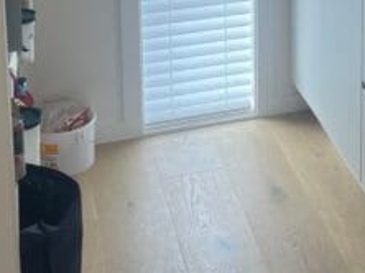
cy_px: -132
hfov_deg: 20.8
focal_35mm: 90
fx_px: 948
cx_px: 401
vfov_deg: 15.2
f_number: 1.6
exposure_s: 1/163
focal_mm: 4.2
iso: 32
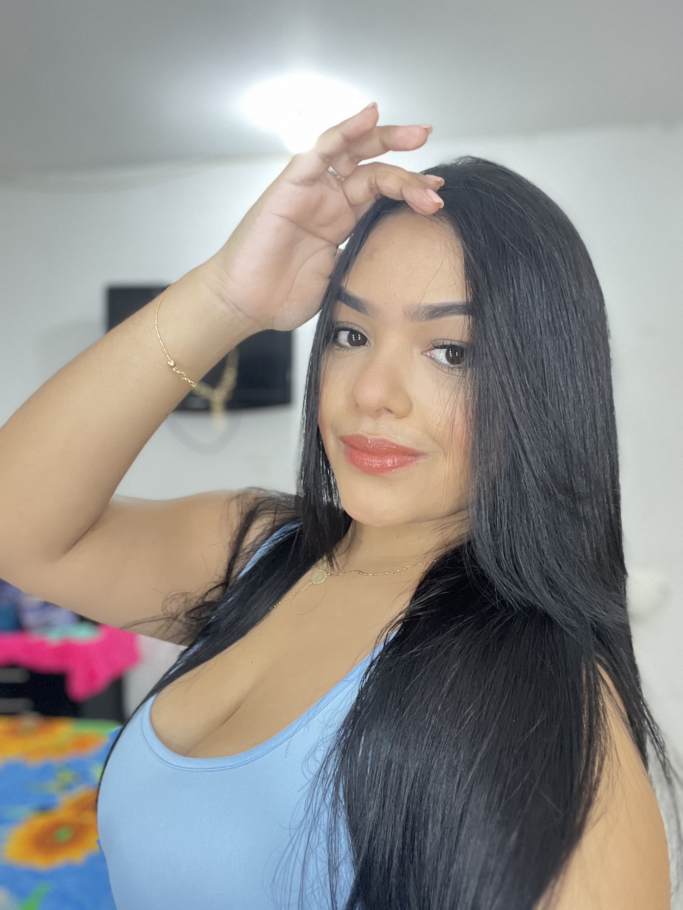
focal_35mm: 30
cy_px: 455
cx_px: 342
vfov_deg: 60.0
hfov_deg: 46.8
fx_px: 789
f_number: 2.2
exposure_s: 1/30
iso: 400
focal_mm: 2.71
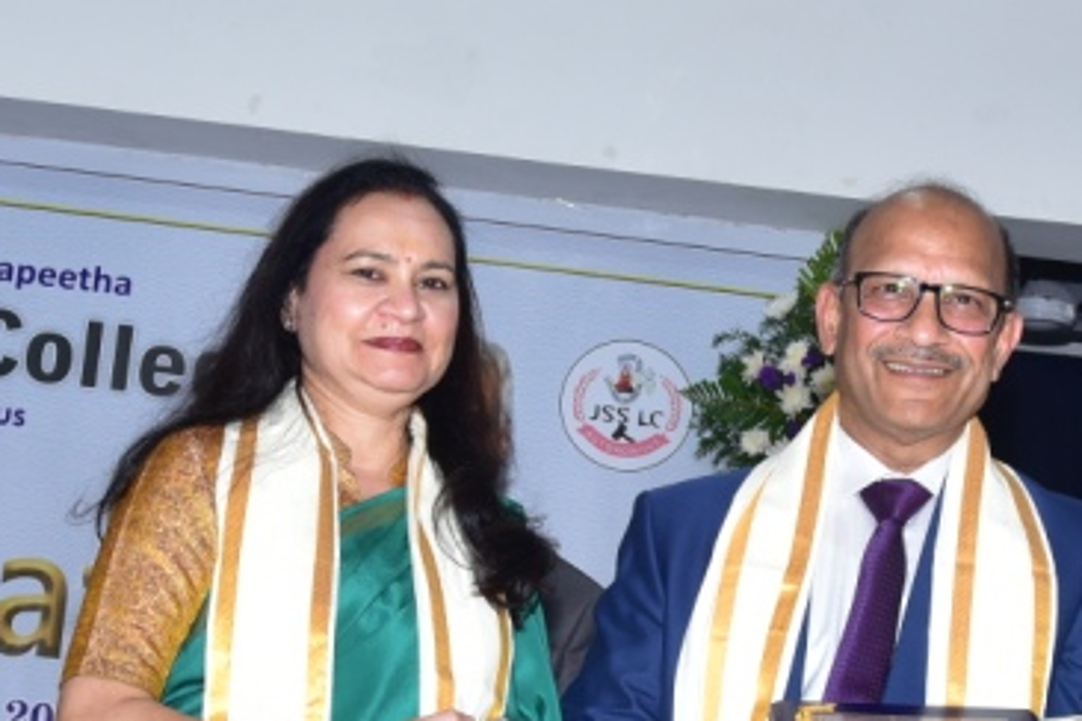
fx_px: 2945
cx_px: 574
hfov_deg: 20.8
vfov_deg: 13.9
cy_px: 570
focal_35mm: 98
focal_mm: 35
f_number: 8
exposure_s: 1/160
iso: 800
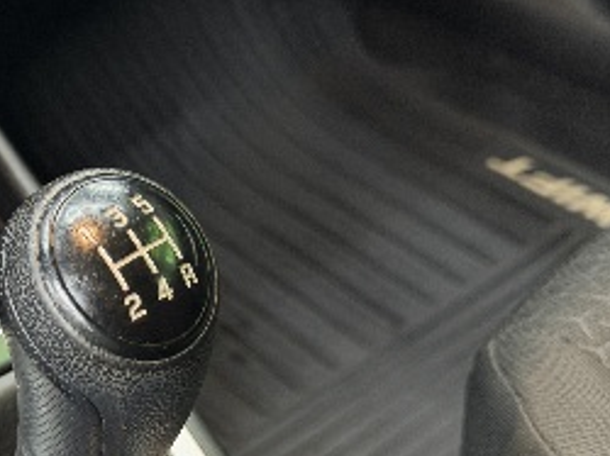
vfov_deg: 18.4
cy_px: 297
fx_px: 1408
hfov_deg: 24.1
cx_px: 127
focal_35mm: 80
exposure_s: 1/25
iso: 800
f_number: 1.78
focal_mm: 6.76
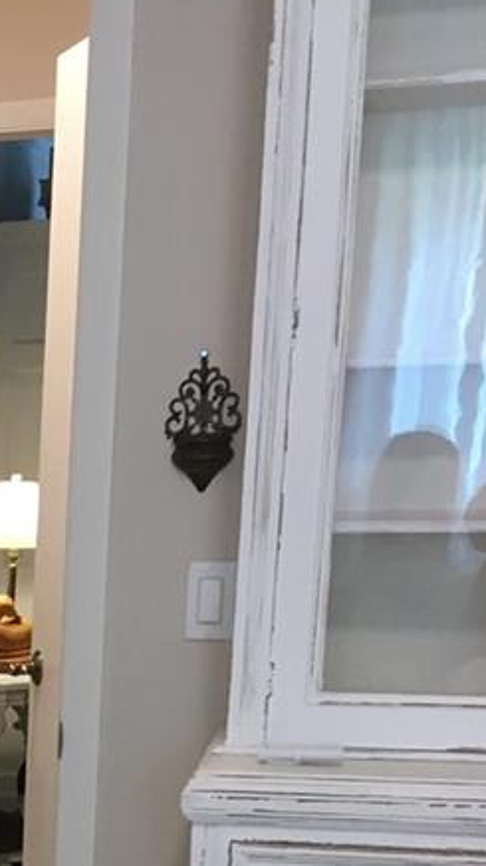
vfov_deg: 23.0
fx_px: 1995
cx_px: -391
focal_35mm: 87
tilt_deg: -15.3
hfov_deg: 12.6
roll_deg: +1.0
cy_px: 947
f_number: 2.2
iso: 64
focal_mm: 4.15
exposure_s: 1/30
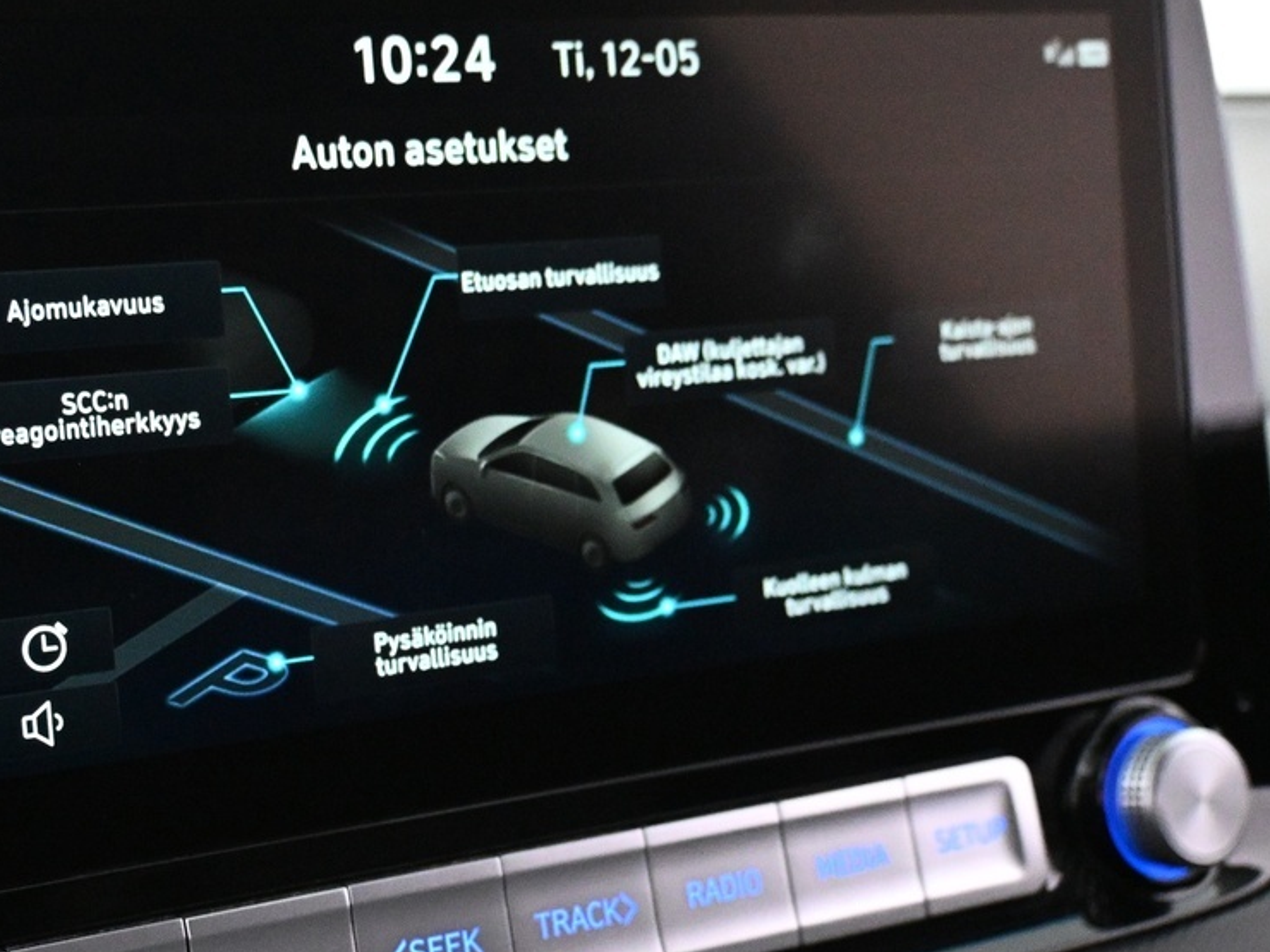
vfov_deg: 23.8
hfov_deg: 30.9
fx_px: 2257
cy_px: 484
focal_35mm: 62
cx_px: 336
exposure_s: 1/60
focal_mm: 19.5
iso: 4000
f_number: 3.8
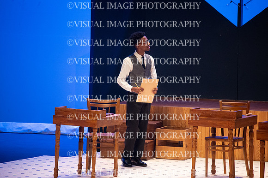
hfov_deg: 4.9
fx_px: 3125
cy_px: 89
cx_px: 134
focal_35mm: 420
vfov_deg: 3.3
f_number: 6.3
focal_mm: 420
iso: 9000
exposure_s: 1/160
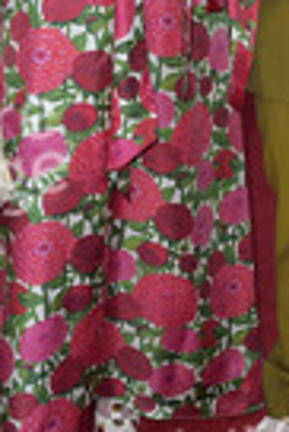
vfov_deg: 19.3
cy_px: 16
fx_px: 1237
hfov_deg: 13.2
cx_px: 252
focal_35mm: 103
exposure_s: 1/250
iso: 400
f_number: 6.3
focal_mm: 35
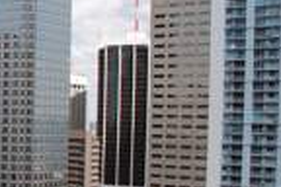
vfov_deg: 15.1
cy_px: 153
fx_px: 702
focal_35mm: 90
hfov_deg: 19.0
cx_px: -174
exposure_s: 1/250
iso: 100
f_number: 8
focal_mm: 18
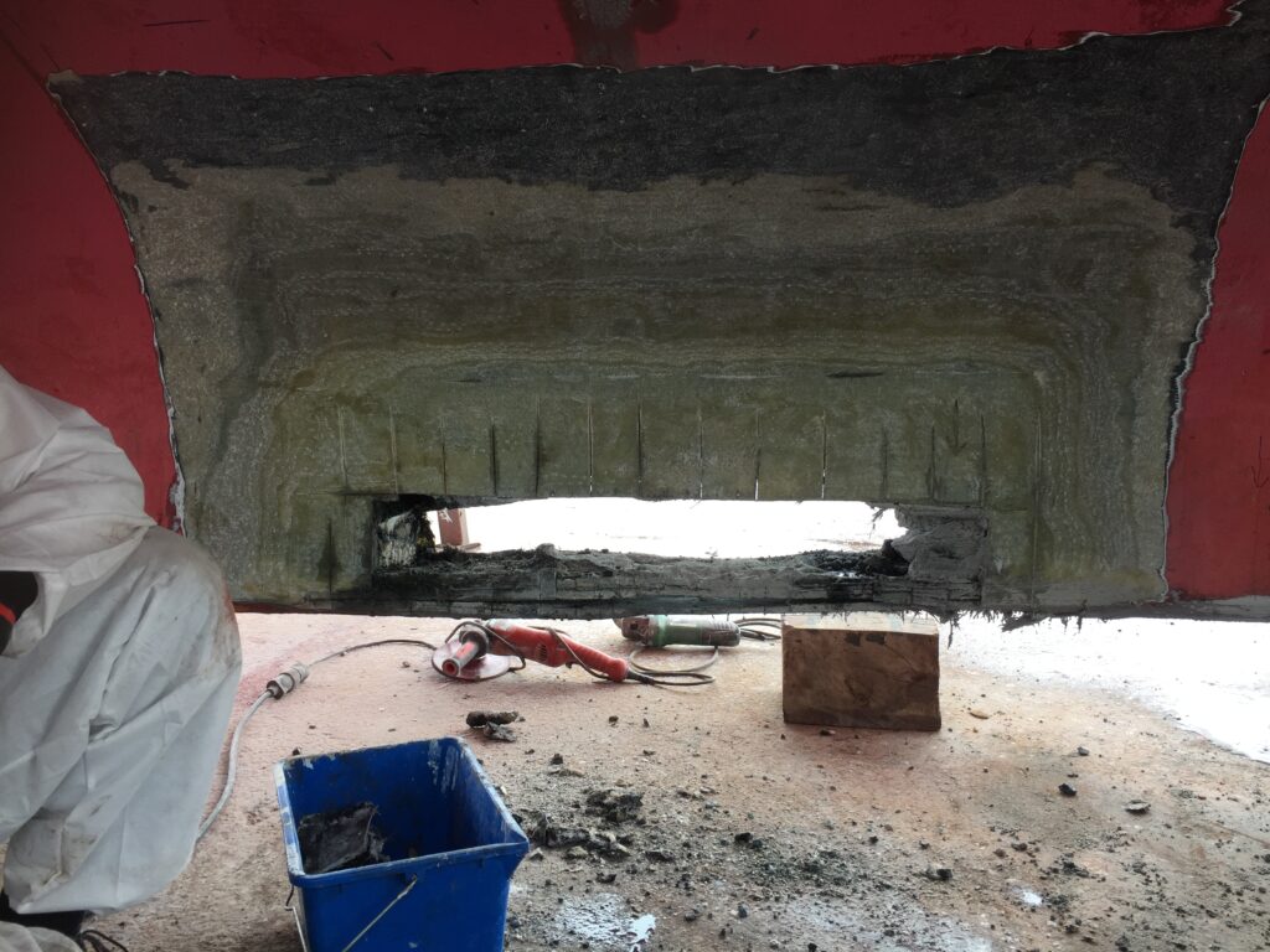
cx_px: 635
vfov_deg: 48.2
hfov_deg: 61.7
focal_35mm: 29
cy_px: 476
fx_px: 1064
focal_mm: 4.15
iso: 32
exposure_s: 1/107
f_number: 2.2
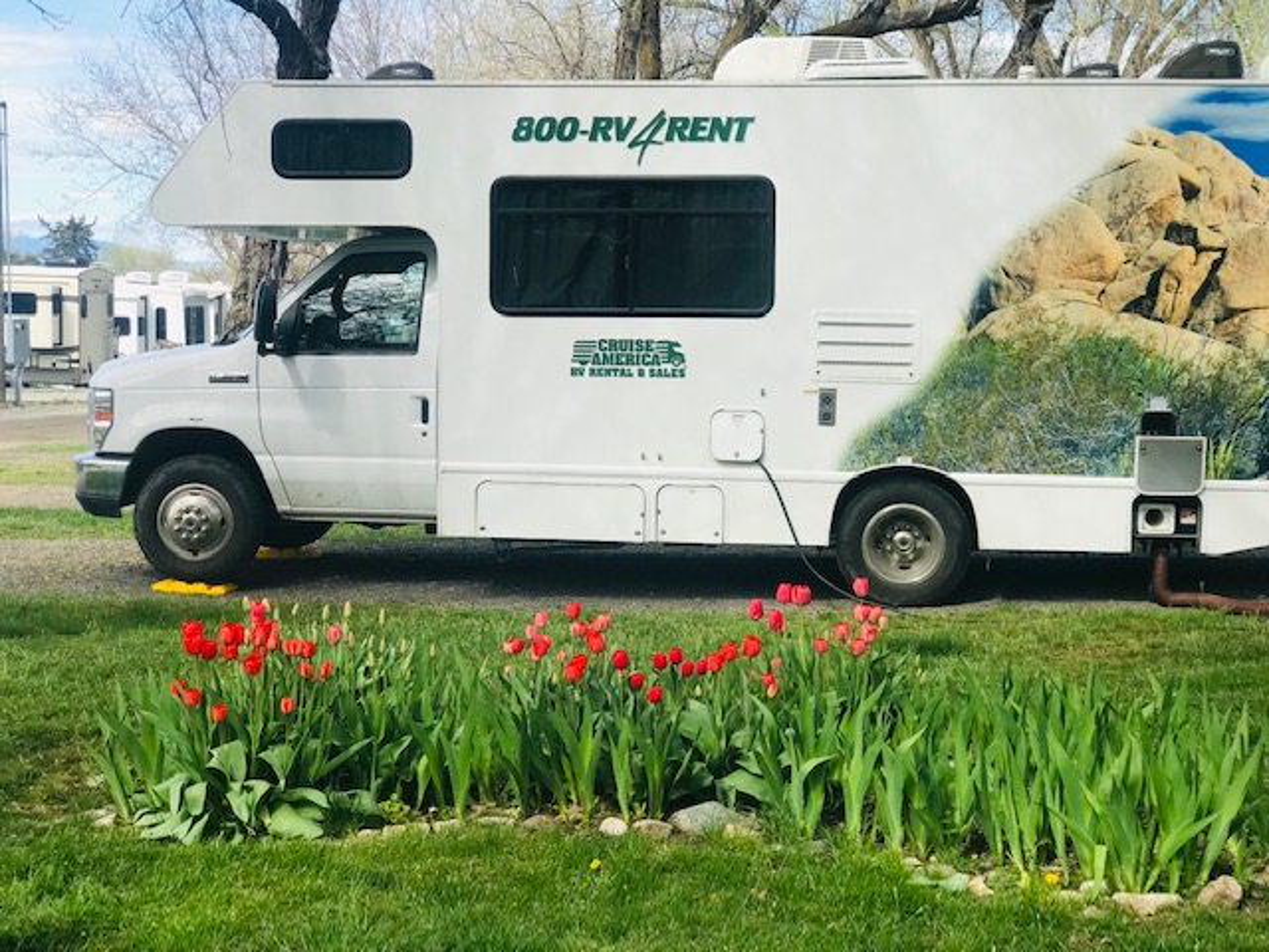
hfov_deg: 33.8
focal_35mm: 57
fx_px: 2090
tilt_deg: -5.8
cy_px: 476
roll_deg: -1.5
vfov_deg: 25.7
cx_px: 634
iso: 20
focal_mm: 6.6
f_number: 2.8
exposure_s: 1/447
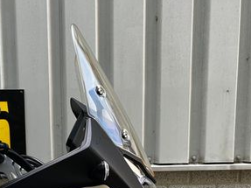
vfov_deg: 23.6
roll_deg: +0.8
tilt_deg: -9.7
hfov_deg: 32.8
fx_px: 420
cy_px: 206
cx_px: 72
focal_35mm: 58
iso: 32
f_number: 1.6
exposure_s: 1/130
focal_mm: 5.1
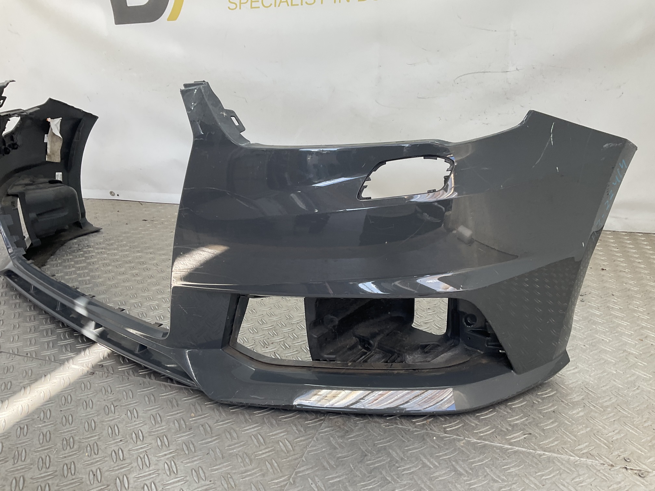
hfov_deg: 61.7
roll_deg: +0.3
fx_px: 549
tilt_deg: -17.9
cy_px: 246
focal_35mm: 29
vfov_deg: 48.2
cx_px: 328
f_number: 1.8
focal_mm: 3
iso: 16
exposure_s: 1/101
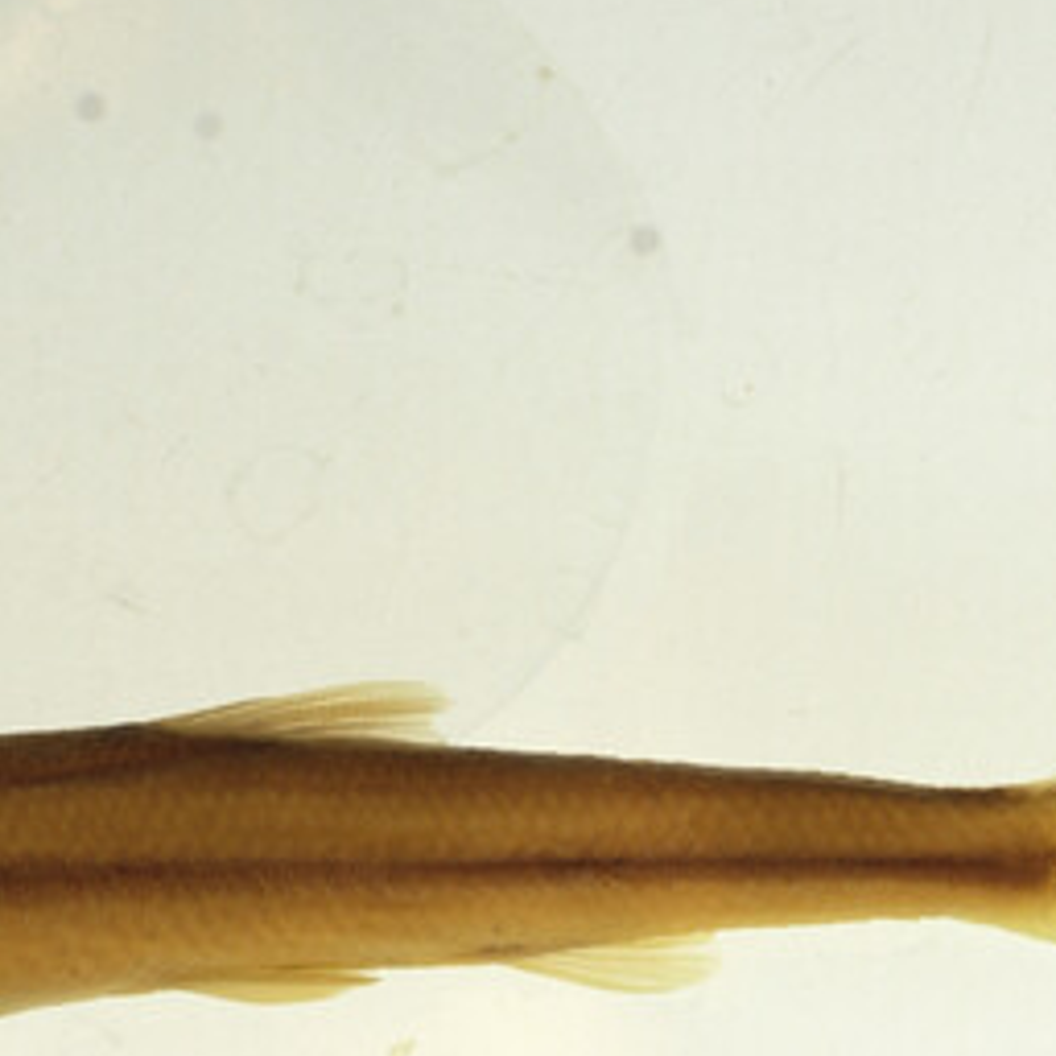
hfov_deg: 7.2
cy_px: 1421
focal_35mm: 239
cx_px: 1547
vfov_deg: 7.2
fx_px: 8249
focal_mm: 60
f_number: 10
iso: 100
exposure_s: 1/200
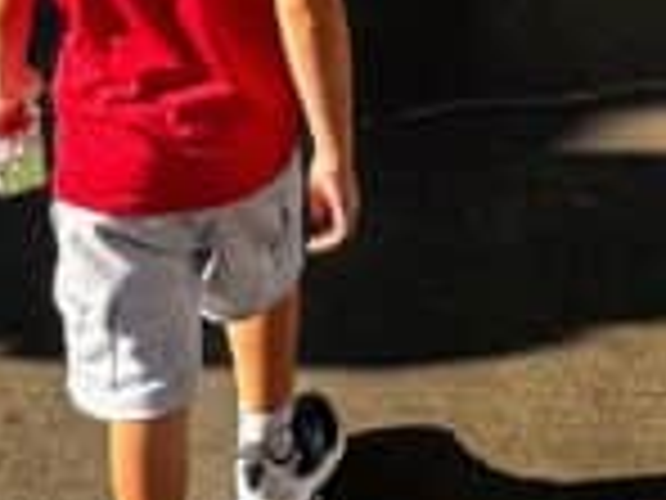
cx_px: 310
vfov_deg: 13.5
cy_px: -441
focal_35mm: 97
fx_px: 1866
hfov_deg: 20.2
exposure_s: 1/460
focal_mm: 2.22
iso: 40
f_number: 2.2
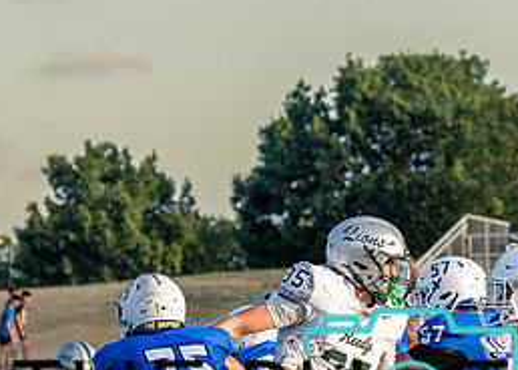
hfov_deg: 6.9
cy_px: 433
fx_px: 4294
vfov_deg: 4.9
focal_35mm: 292
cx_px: 343
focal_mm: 70
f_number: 2.8
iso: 320
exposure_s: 1/3200
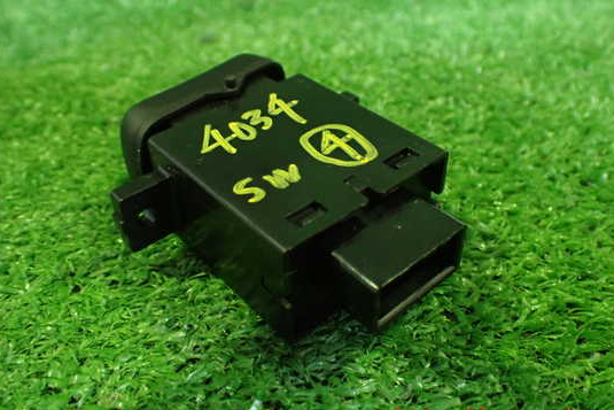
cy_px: 176
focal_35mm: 35
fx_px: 597
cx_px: 311
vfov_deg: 37.8
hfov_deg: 54.4
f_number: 2.3
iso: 800
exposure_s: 1/30
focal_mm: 5.4
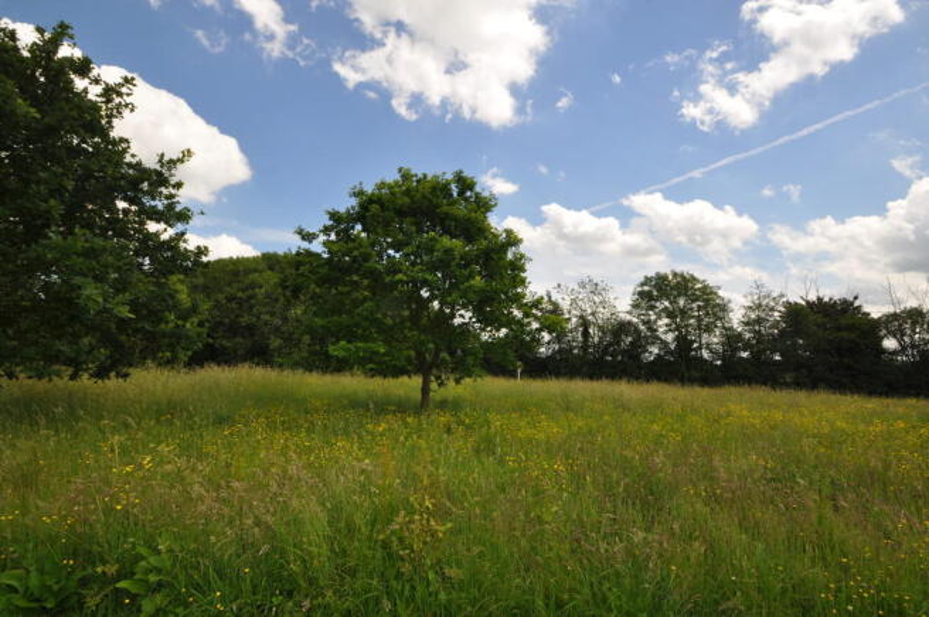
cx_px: 464
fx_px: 464
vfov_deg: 67.3
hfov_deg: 90.1
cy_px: 308
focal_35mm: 18
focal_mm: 12
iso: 200
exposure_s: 1/200
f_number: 13
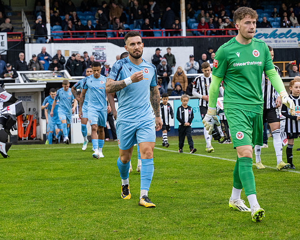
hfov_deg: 22.0
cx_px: 134
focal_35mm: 87
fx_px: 771
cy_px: 112
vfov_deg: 17.7
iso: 2000
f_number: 4
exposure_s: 1/400
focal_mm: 70
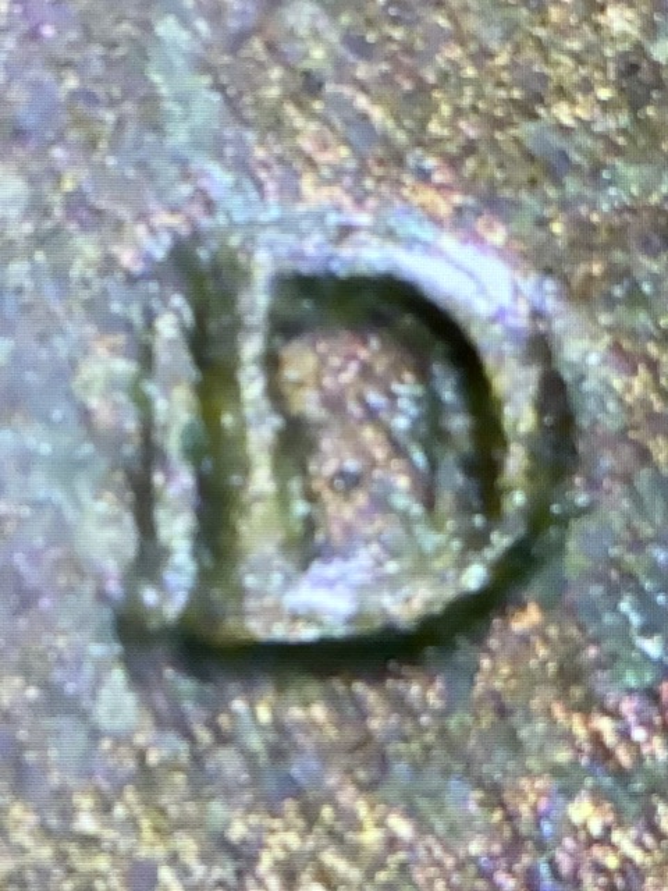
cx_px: 334
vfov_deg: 36.8
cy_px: 446
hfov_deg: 28.0
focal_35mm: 52
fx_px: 1338
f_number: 2
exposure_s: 1/60
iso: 160
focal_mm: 6
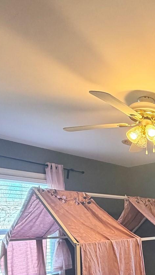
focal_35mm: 37
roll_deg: +0.9
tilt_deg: -1.2
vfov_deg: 50.0
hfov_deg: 27.1
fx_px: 270
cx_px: 199
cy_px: 229
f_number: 2.2
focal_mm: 2.22
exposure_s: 1/60
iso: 320
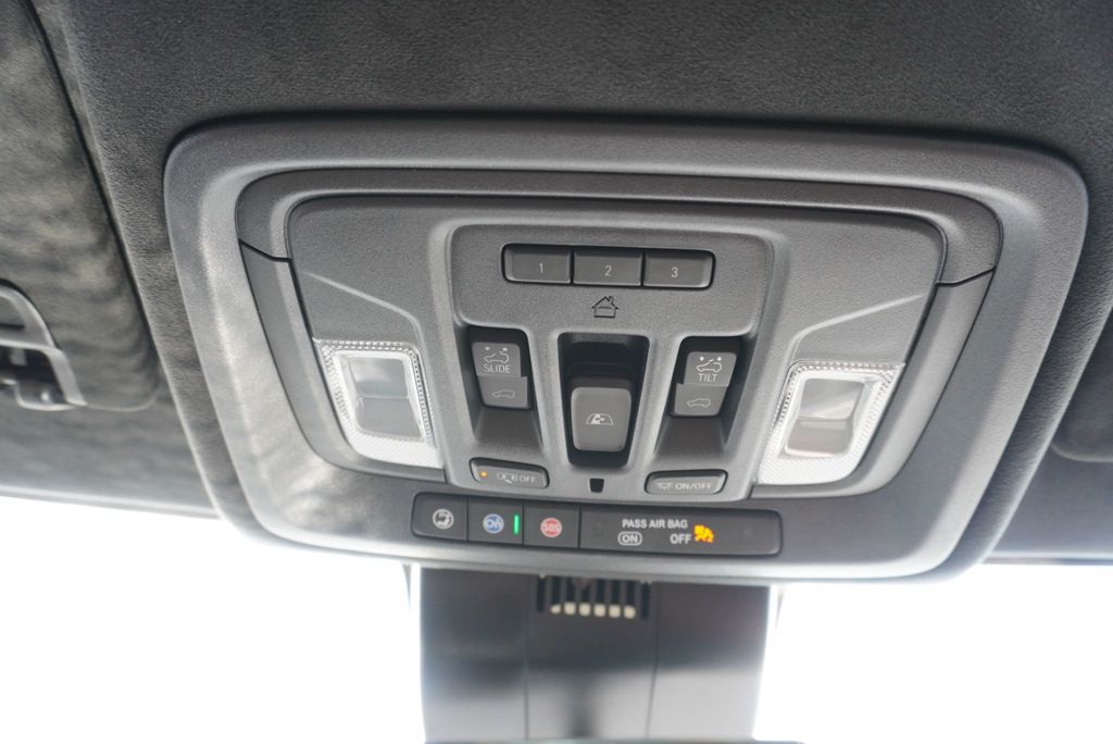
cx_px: 556
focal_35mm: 24
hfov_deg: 73.7
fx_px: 742
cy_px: 372
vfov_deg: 53.2
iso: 640
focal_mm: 16
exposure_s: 1/60
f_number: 4
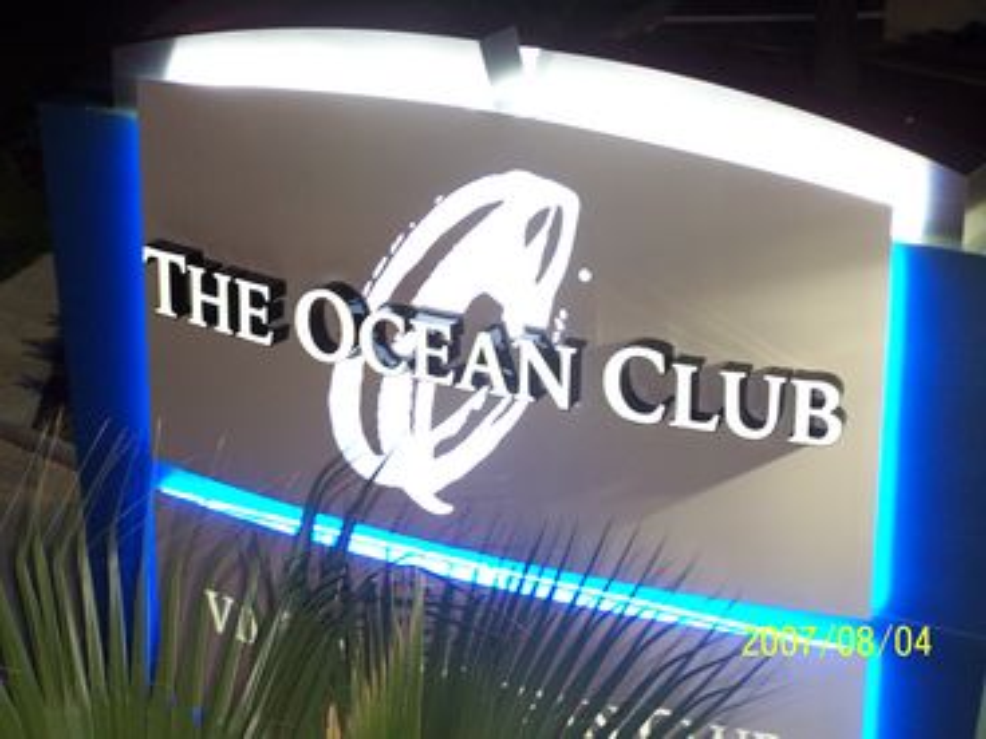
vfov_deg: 14.1
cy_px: 370
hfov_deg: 18.7
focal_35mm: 105
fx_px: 2991
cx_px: 493
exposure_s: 1/6
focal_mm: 17.5
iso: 140
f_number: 3.2
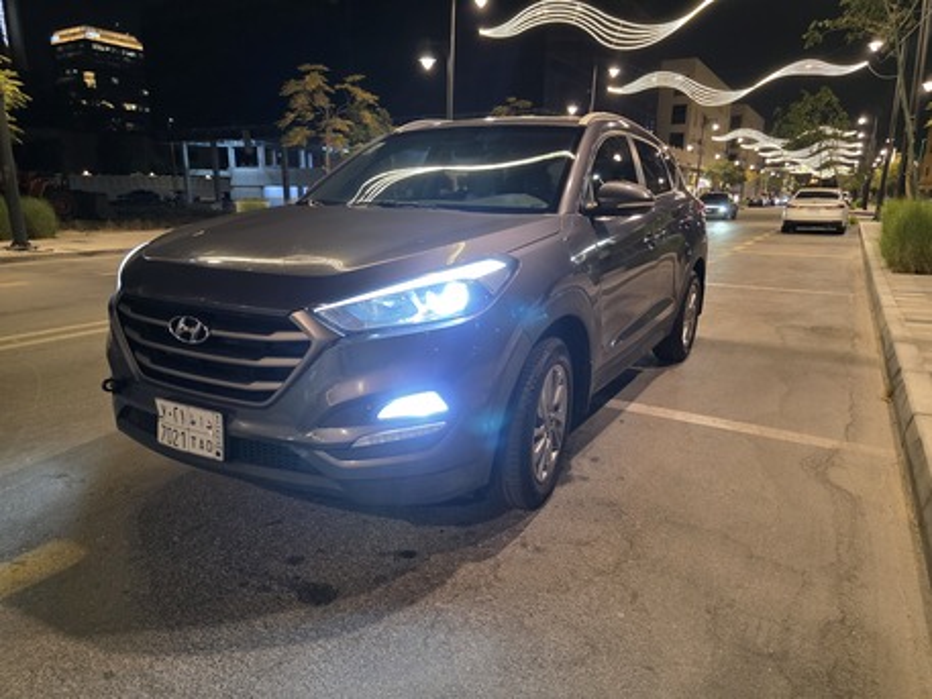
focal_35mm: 23
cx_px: 466
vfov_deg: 58.9
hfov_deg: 73.9
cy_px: 350
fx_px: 619
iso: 800
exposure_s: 1/120
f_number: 1.7
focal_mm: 6.3
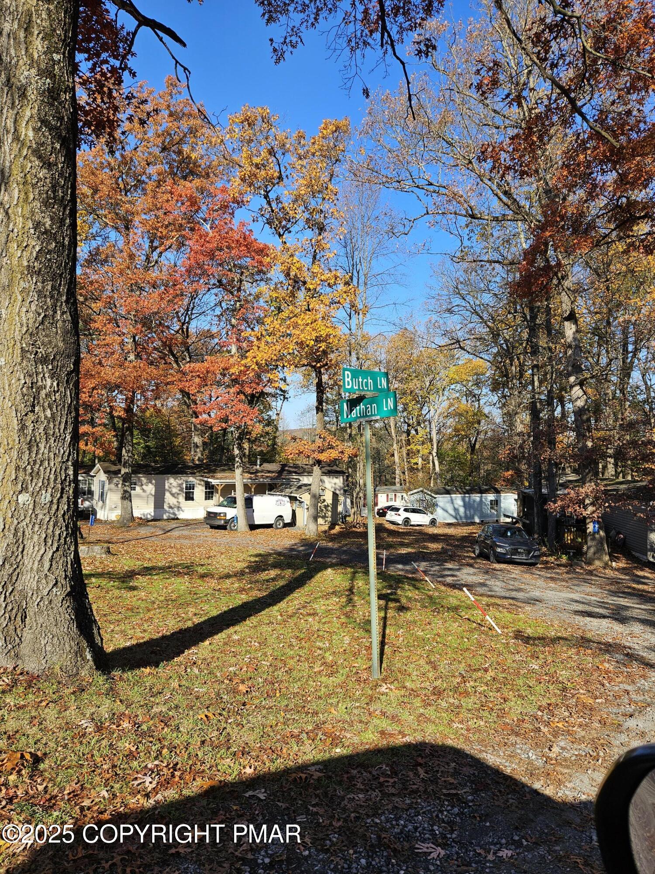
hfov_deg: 58.9
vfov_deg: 73.9
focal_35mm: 23
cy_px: 437
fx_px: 580
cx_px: 328
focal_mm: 5.4
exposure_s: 1/1078
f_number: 1.8
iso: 25
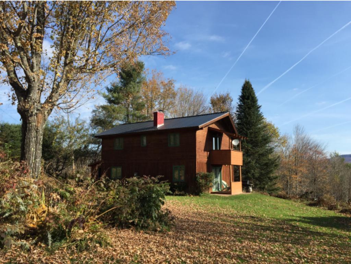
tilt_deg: +7.8
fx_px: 294
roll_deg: -1.2
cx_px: 176
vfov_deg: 48.3
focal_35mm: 29
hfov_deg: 61.6
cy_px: 132
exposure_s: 1/1276
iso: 32
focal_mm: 4.15
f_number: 2.2
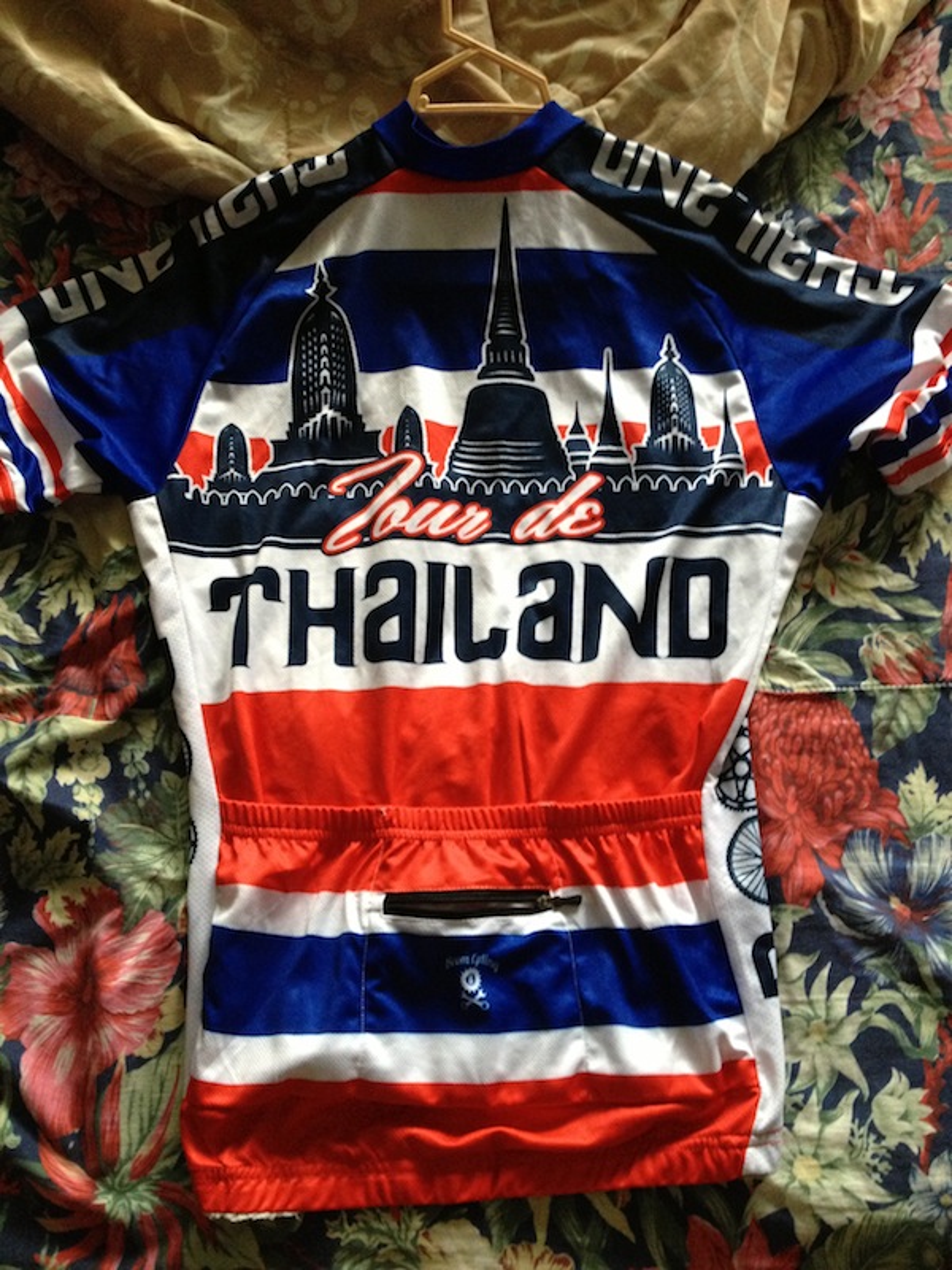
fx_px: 1283
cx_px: 476
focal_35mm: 35
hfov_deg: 40.7
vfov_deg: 52.6
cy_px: 635
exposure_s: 1/20
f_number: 2.4
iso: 250
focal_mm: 4.28
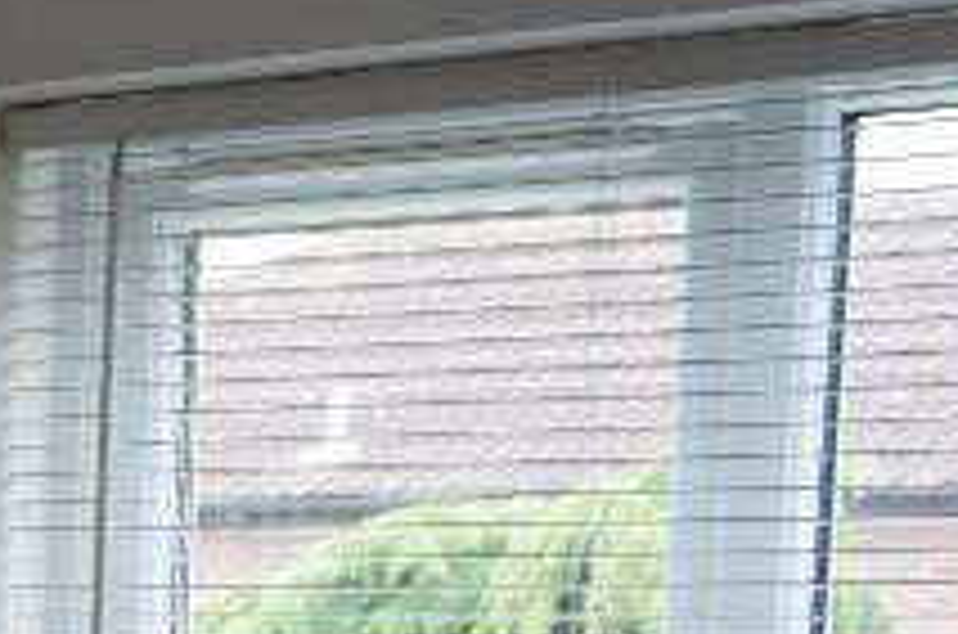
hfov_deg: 11.8
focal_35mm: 159
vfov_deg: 8.1
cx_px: -855
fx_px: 4222
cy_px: 1356
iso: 160
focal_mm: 22
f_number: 4
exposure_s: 1/50
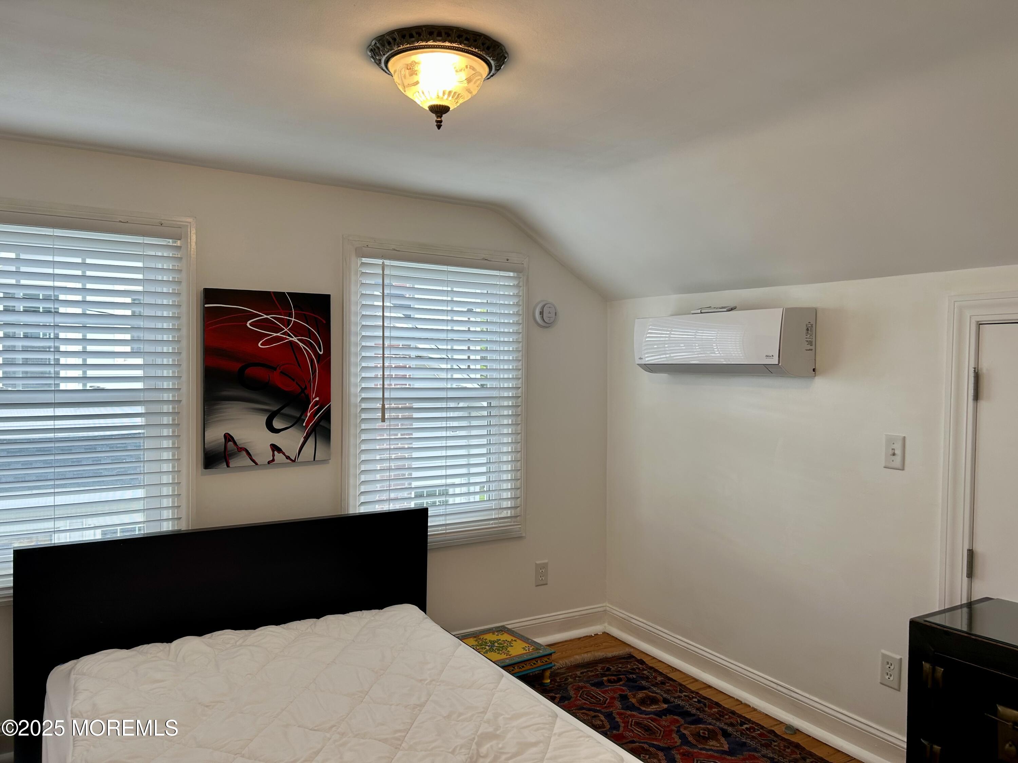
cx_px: 509
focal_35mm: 26
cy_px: 382
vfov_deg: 53.1
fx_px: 765
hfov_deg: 67.3
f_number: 1.5
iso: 40
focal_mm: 5.7
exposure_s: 1/120
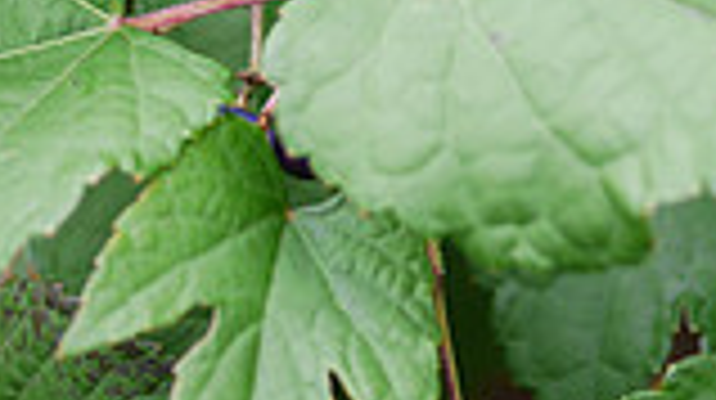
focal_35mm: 159
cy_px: -510
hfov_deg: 13.4
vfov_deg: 7.2
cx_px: 648
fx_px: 3015
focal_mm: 20
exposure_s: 1/125
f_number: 2.5
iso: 100
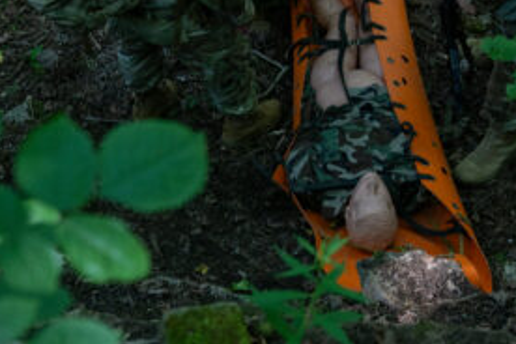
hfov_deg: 21.4
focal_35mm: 93
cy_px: -43
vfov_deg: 14.3
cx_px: 480
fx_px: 1333
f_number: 3.5
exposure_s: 1/160
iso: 250
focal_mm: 38
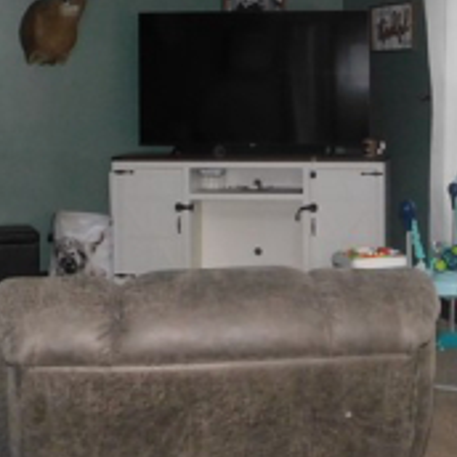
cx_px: 320
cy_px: 120
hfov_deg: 21.8
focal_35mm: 79
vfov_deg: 21.7
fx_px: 1180
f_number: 3
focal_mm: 4
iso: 280
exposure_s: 1/30
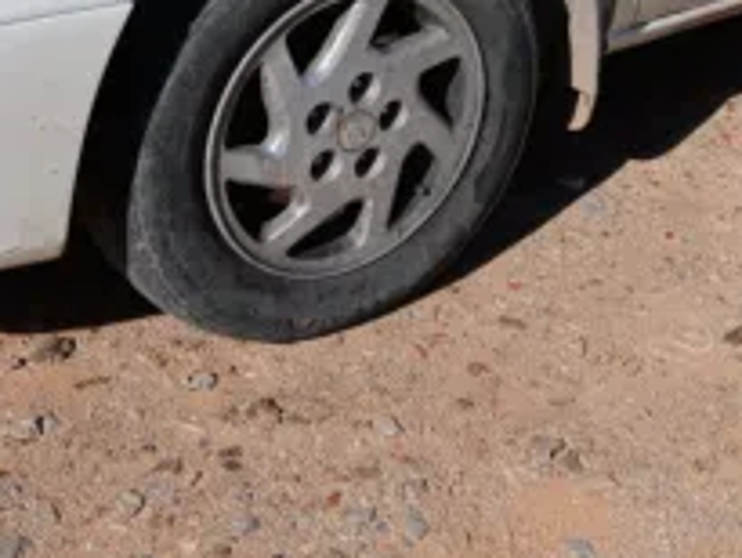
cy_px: -87
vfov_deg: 17.5
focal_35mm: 81
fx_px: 1737
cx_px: 579
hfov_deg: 23.8
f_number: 1.8
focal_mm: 3.98
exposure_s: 1/1127
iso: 20
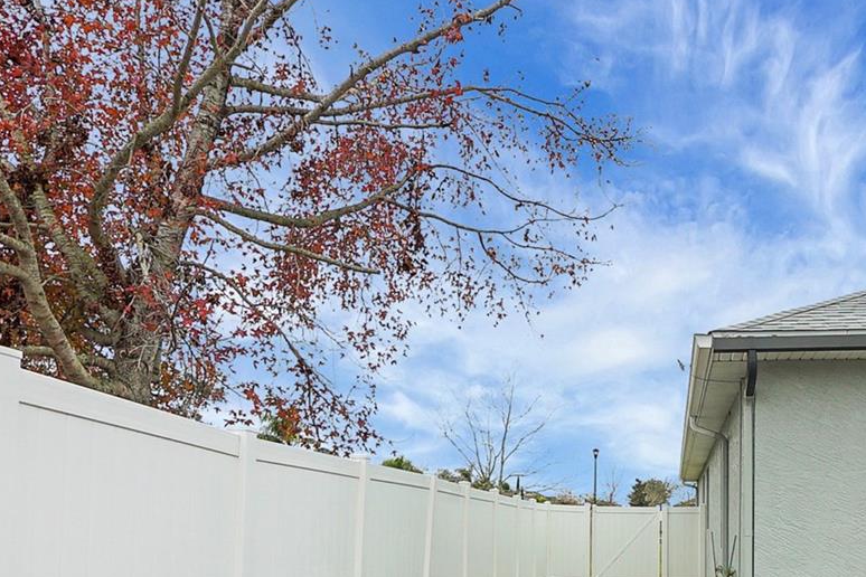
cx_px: 636
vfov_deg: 38.9
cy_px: 534
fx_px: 746
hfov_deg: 57.6
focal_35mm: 31
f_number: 7.1
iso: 200
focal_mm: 10
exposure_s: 1/250
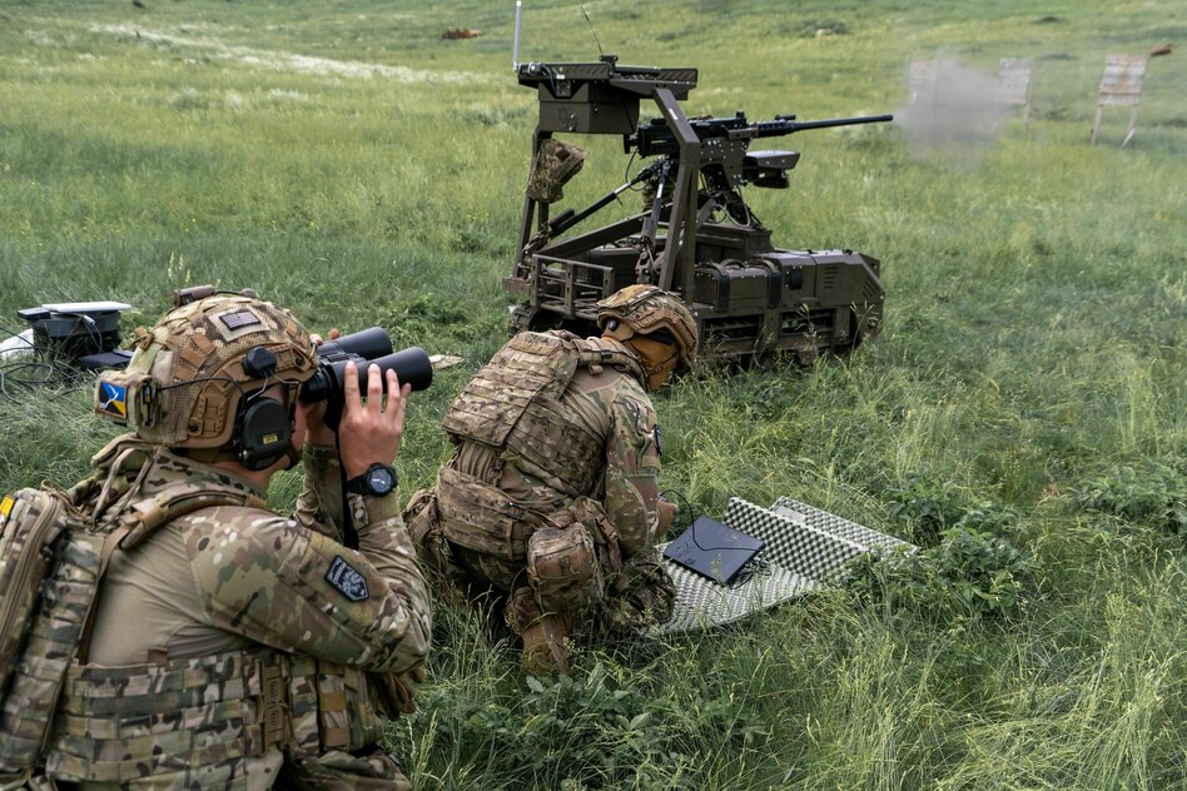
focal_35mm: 35
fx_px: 1154
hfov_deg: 54.4
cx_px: 594
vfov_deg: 37.9
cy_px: 396
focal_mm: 35
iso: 800
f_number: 5.6
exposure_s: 1/1600
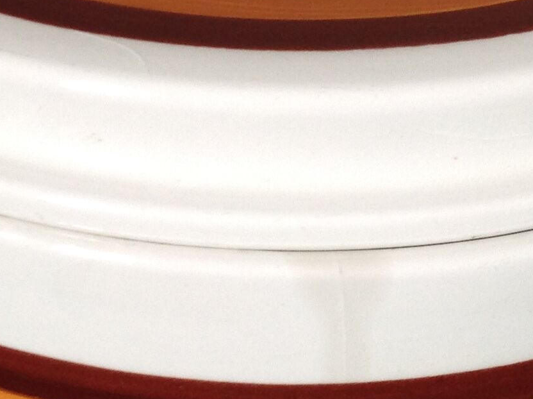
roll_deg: -2.3
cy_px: 224
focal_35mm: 109
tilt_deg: -38.3
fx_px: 1676
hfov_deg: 18.1
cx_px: 273
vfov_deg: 13.6
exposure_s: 1/15
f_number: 2.4
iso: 64
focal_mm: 4.28
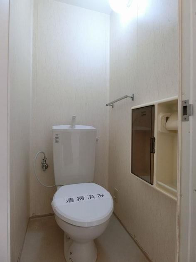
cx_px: 98
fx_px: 144
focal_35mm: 19
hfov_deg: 68.6
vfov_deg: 84.7
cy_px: 131
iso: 400
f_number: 2.7
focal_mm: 4.06
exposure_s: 1/50
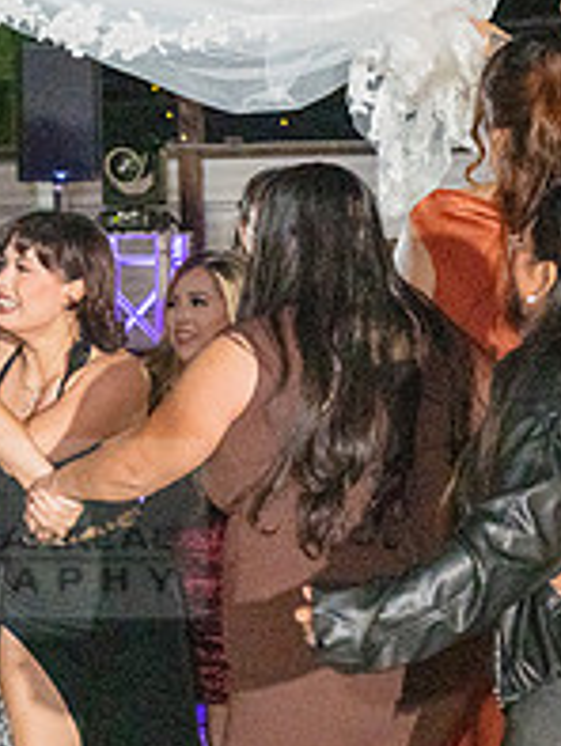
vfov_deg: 13.4
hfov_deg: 10.0
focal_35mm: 147
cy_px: 528
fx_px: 3173
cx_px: -114
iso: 4000
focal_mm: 52
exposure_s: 1/320
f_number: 4
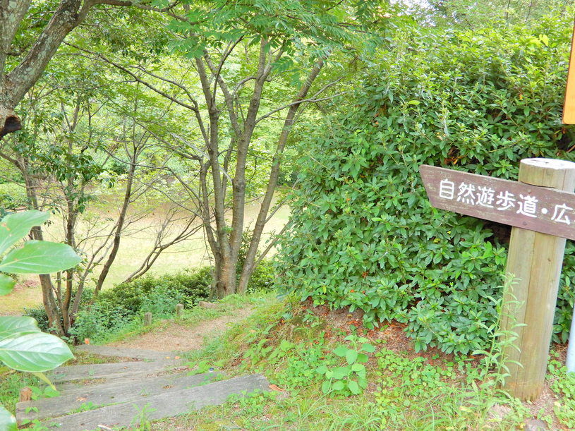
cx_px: 288
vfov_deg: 34.3
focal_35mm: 42
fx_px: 698
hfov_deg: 44.8
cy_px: 216
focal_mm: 7.5
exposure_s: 1/30
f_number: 4
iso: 200
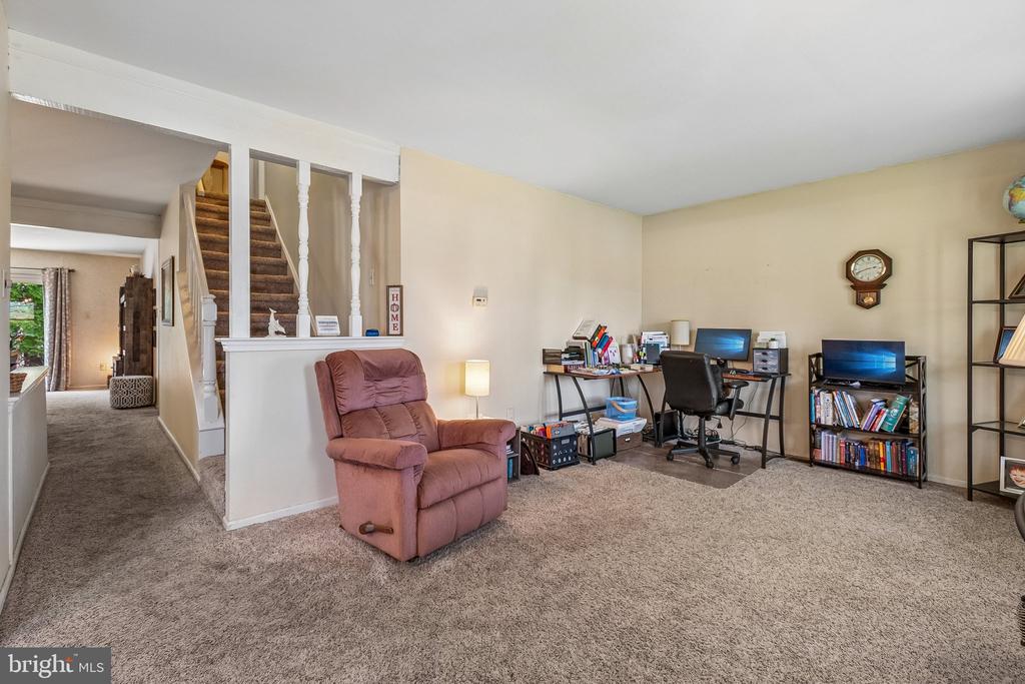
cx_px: 512
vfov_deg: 77.3
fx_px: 427
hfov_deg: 100.4
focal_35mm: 15
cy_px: 342
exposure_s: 1/15
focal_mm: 10
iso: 400
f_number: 5.6
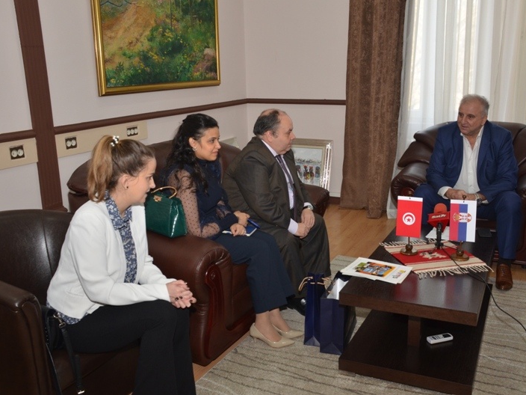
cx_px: 285
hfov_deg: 51.3
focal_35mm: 36
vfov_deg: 39.7
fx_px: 547
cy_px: 198
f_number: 6.3
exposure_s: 1/60
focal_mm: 22
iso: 500
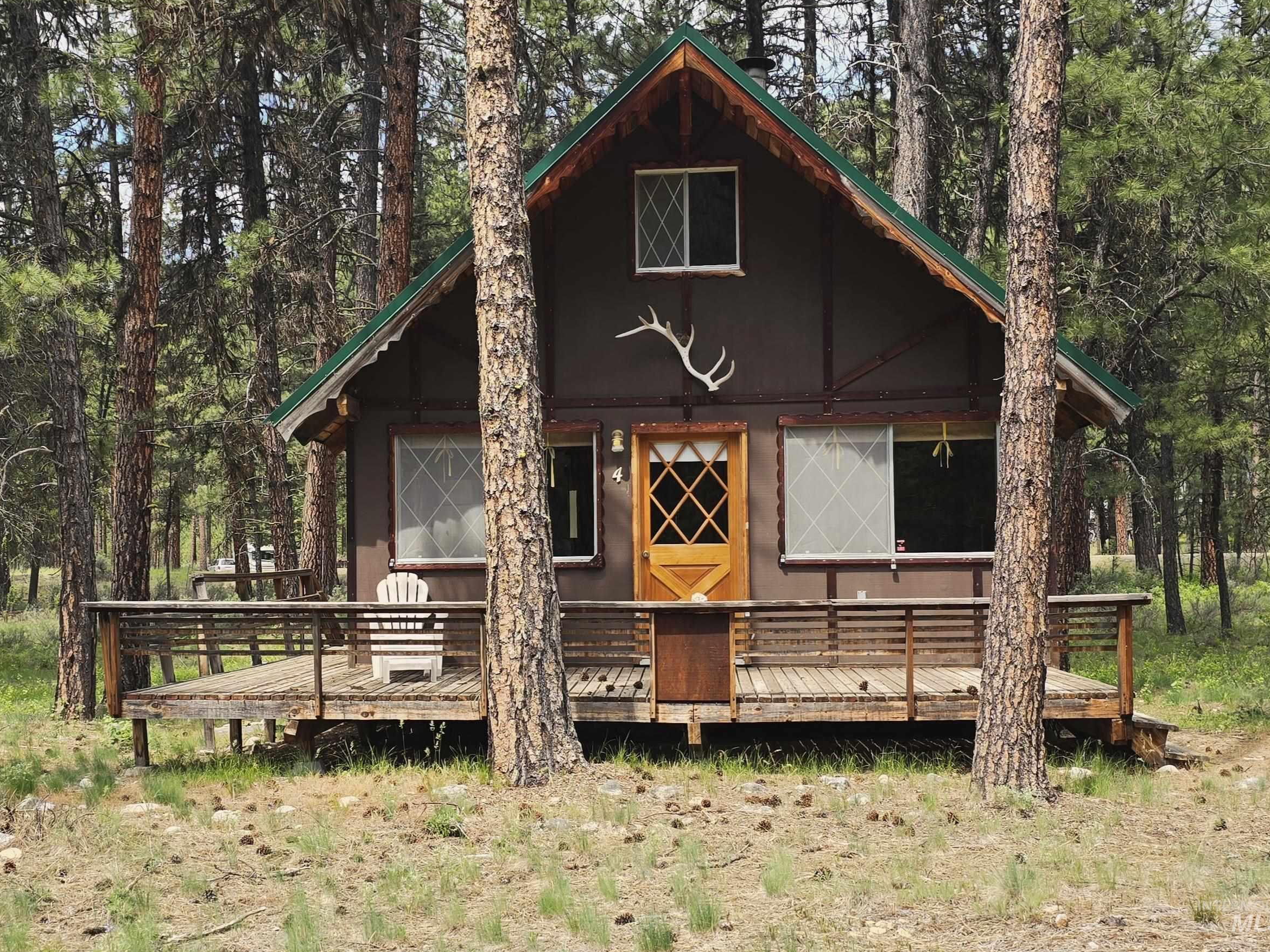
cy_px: 465
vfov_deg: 56.8
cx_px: 661
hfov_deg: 71.6
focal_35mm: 24
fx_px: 881
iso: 12
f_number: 1.7
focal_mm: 6.3
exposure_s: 1/182
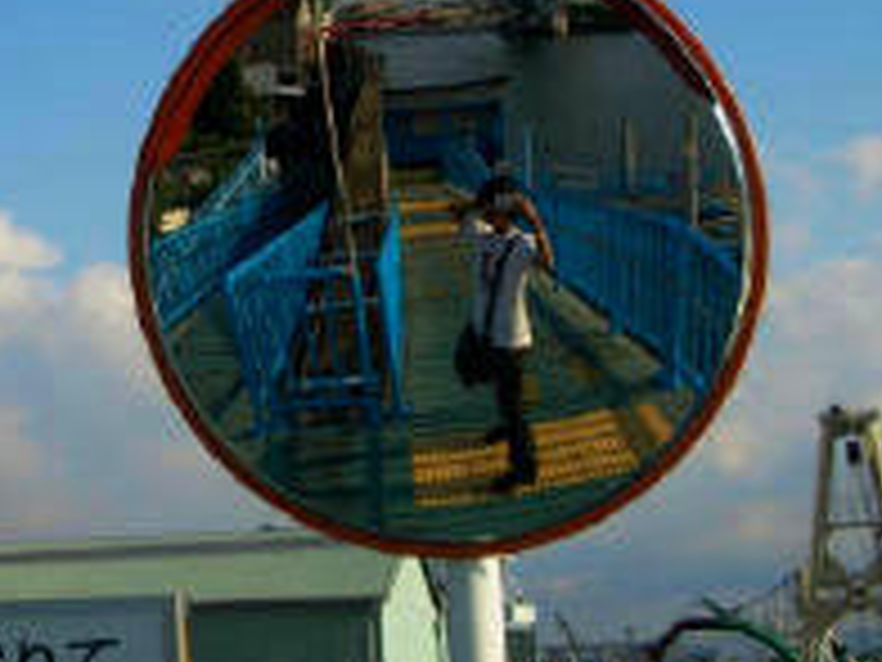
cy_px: 180
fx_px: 1631
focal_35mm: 64
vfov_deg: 22.7
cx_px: 212
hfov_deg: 29.7
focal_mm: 5.8
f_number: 4.3
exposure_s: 1/500
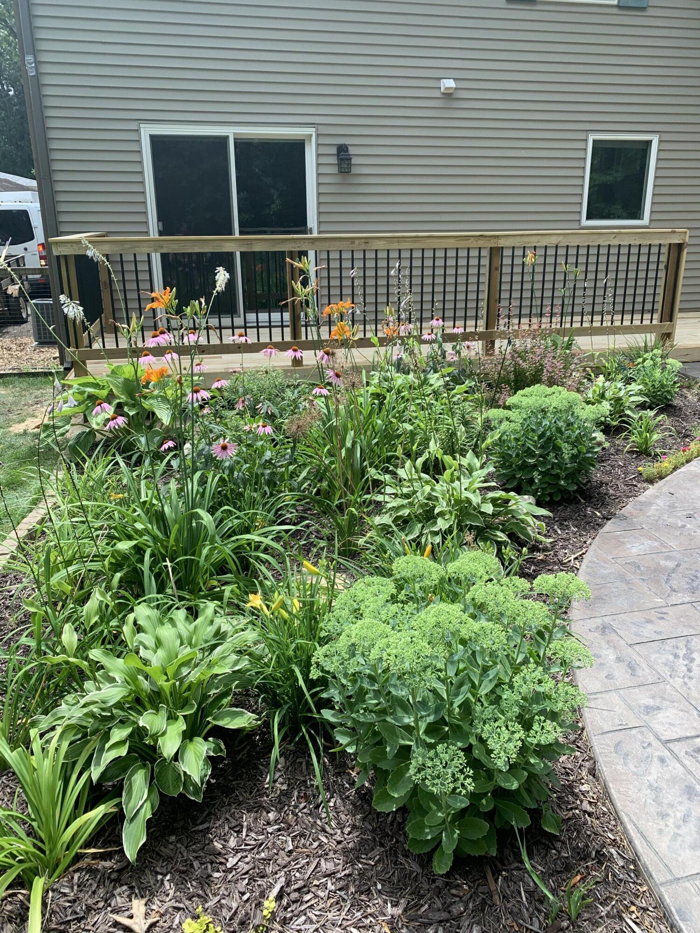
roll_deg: +0.4
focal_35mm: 26
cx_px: 350
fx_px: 701
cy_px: 466
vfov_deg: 67.3
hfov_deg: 53.1
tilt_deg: -16.0
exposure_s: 1/558
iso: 25
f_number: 1.8
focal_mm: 4.25
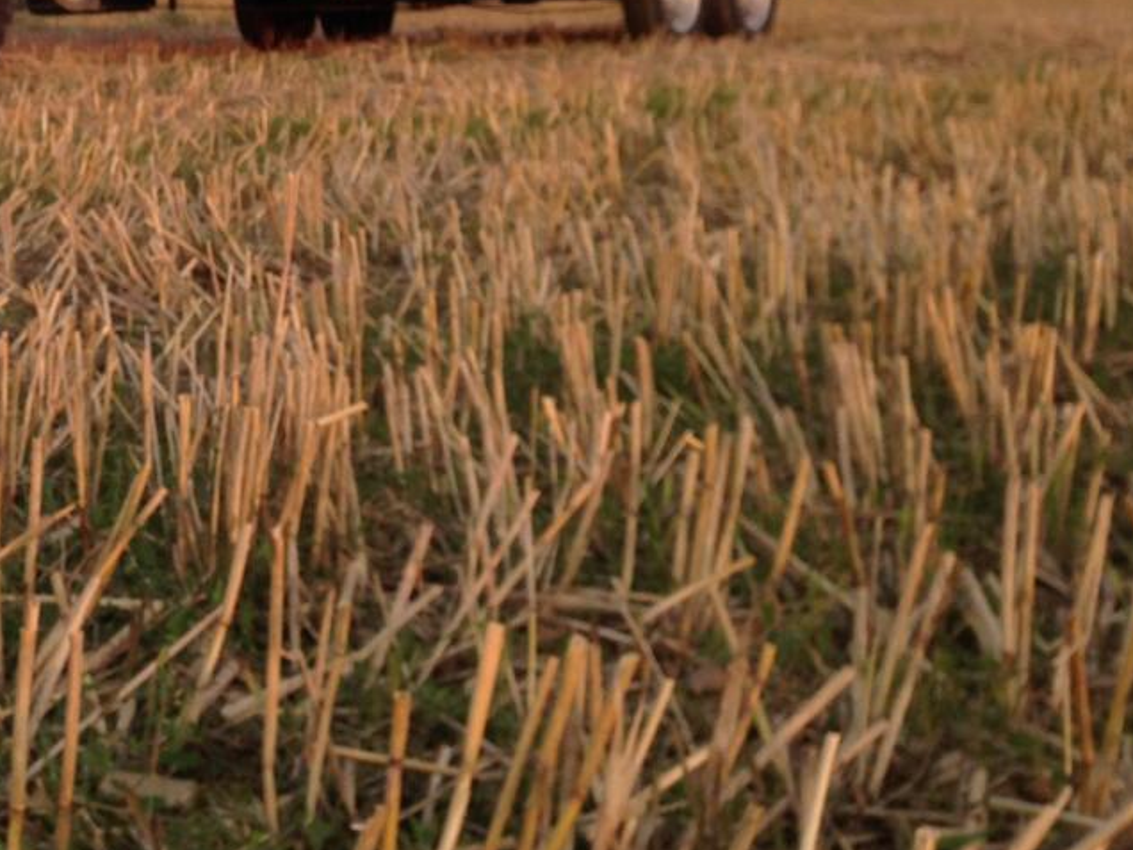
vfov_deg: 17.3
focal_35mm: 83
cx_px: -212
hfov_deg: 21.9
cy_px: -39
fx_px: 2717
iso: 50
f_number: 2.4
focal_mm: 4.13
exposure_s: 1/181
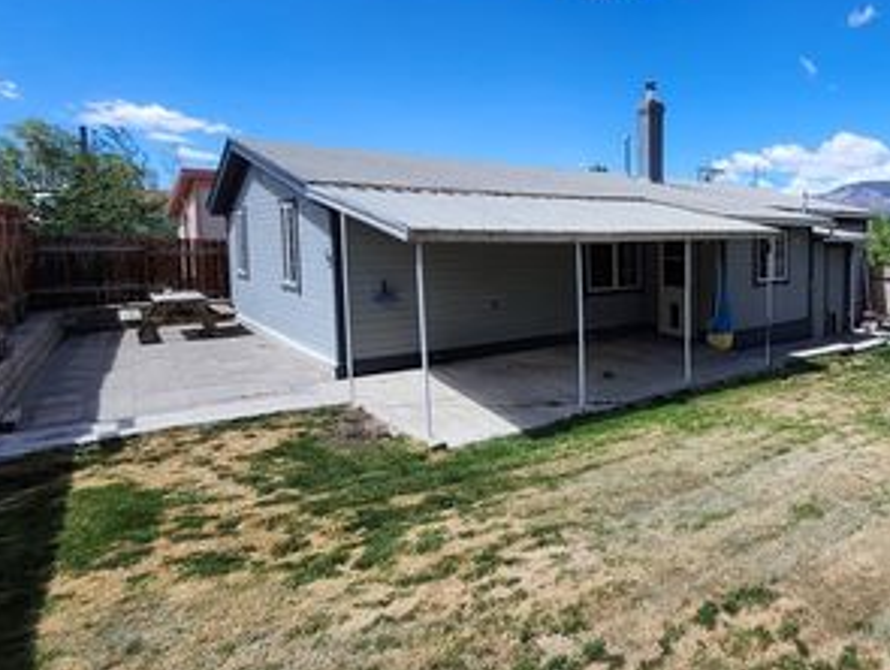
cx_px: 682
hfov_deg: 70.5
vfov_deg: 60.8
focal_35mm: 22
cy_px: 279
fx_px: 566
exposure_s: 1/1205
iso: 40
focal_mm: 1.74
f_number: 2.2
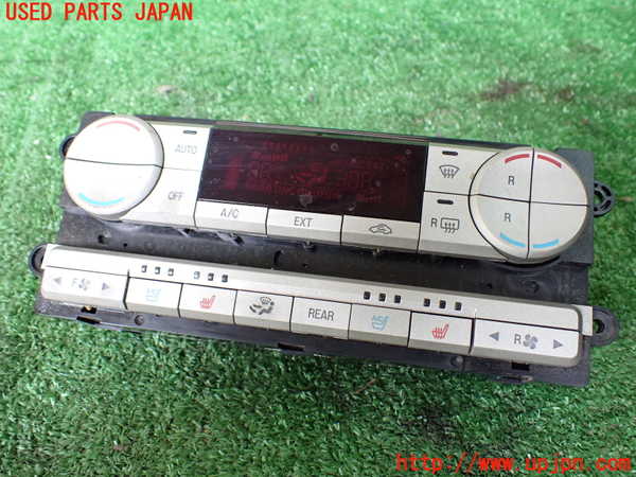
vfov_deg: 46.8
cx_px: 318
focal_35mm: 30
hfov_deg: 60.0
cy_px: 238
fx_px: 551
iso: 640
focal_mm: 5.4
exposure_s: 1/125
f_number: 2.3
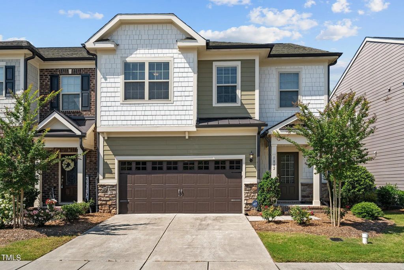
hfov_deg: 63.7
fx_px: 325
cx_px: 202
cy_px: 135
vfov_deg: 45.0
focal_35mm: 29
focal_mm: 29
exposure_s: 1/90
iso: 100
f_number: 6.7
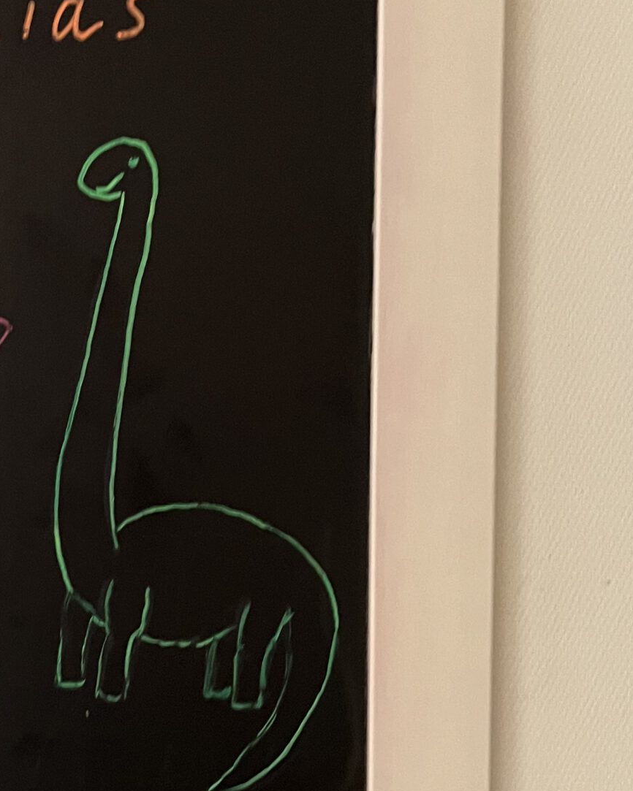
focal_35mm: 60
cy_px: 473
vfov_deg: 31.4
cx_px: 22
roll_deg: +0.2
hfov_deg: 24.4
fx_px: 1405
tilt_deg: -0.3
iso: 400
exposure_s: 1/60
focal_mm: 5.1
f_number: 1.6
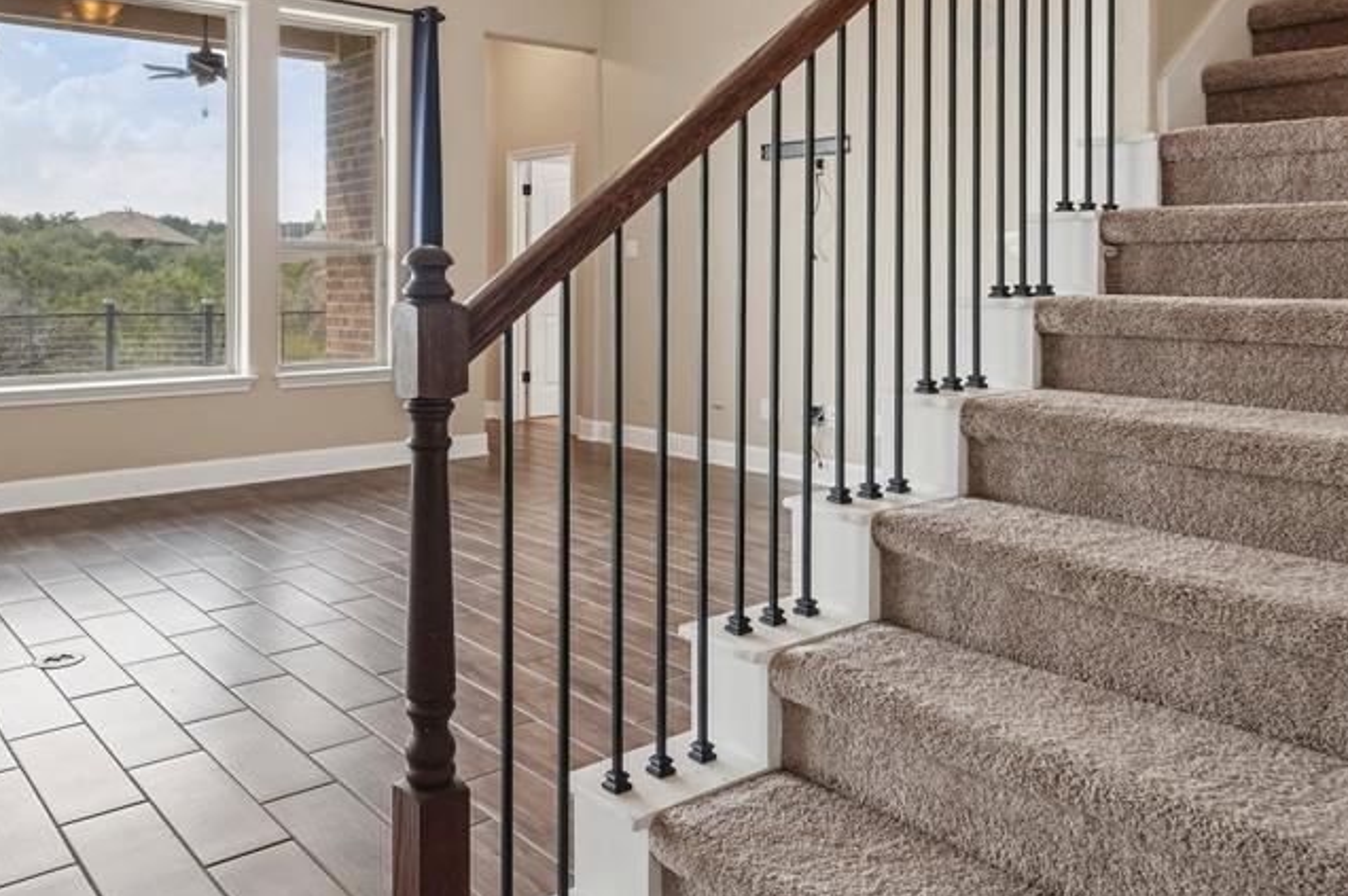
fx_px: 1085
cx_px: 598
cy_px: 239
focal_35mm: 29
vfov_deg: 43.6
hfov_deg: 63.5
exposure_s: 1/40
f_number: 8
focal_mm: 18
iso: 500
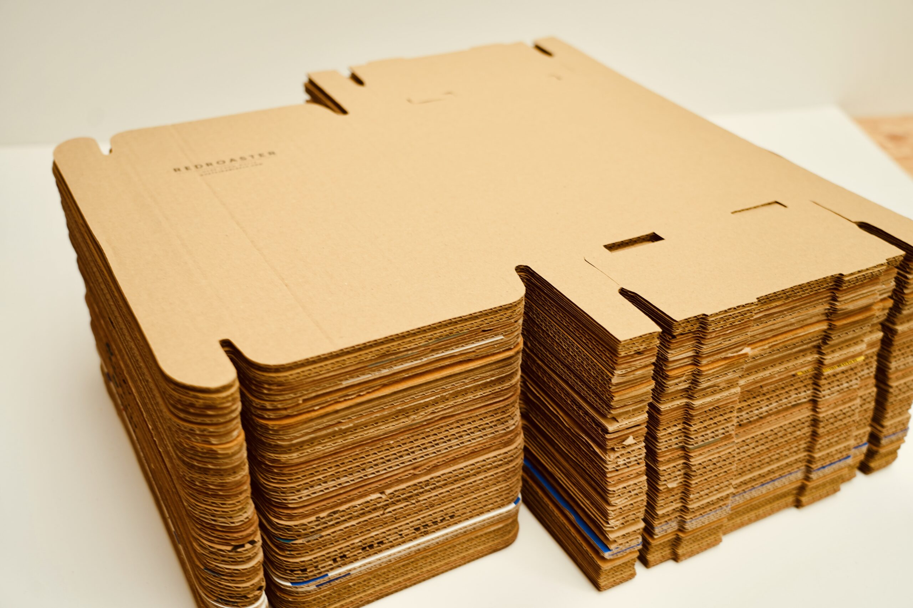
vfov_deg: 34.2
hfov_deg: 49.6
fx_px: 989
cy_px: 304
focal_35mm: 39
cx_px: 456
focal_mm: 39
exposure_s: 1/160
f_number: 4
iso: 100
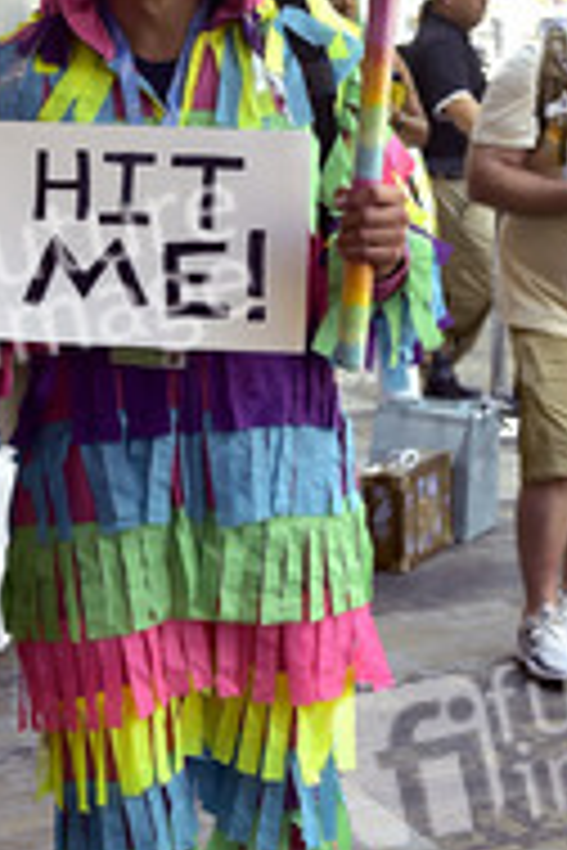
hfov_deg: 18.3
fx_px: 1748
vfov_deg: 27.3
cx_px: 155
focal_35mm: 74
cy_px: 517
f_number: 4
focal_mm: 35
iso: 400
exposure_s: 1/250
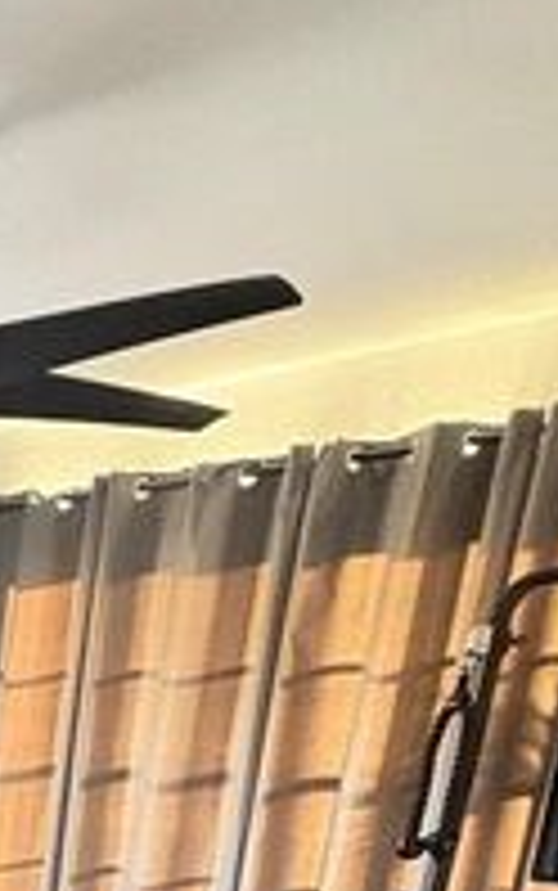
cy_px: 1091
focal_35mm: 50
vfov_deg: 32.6
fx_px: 1215
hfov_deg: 19.5
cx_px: -436
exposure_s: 1/35
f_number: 2.2
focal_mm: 2.22
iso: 1000
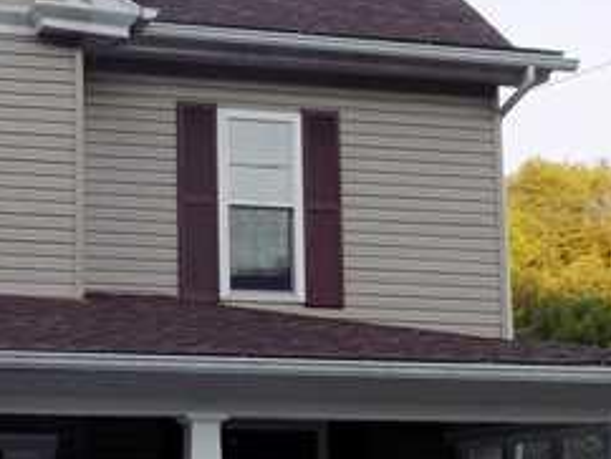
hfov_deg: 19.3
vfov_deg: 14.9
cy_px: 298
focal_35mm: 99
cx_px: 15
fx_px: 1749
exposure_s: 1/125
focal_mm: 5.3
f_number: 3.3
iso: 80
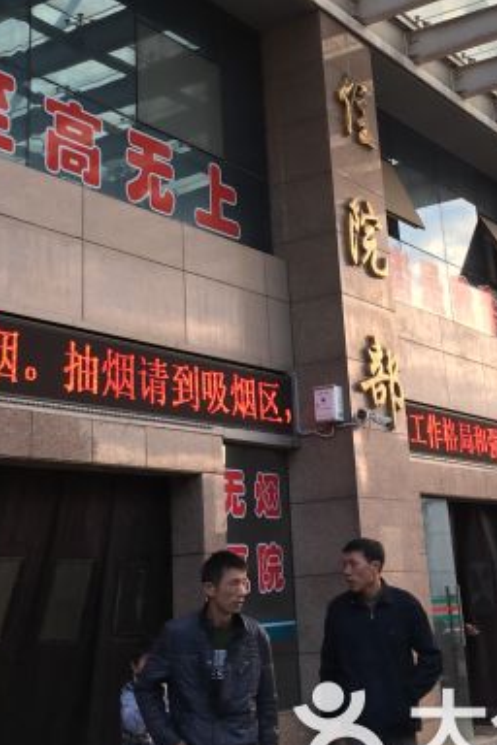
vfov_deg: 35.1
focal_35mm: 55
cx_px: 271
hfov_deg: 24.6
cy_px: 149
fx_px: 1139
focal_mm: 4.15
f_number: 2.2
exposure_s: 1/107
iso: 25
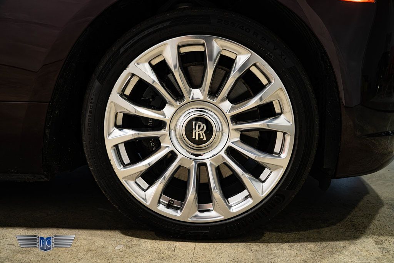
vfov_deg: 38.9
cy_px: 132
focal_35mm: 34
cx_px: 197
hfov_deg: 55.8
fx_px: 372
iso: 1250
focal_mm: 34
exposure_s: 1/80
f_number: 4
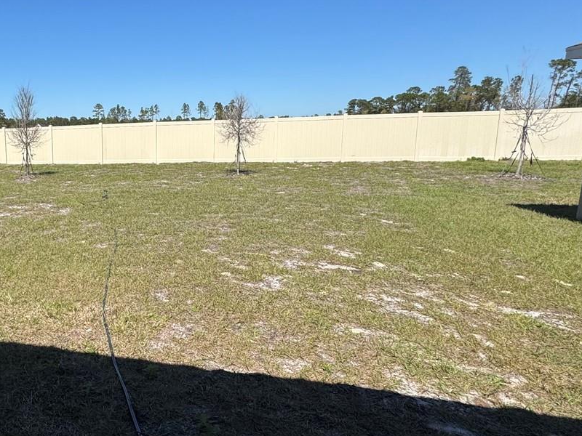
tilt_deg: -10.3
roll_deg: +1.4
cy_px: 213
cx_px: 103
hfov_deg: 57.8
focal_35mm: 28
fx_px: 471
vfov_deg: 49.7
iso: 50
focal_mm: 2.22
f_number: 2.2
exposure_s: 1/2494
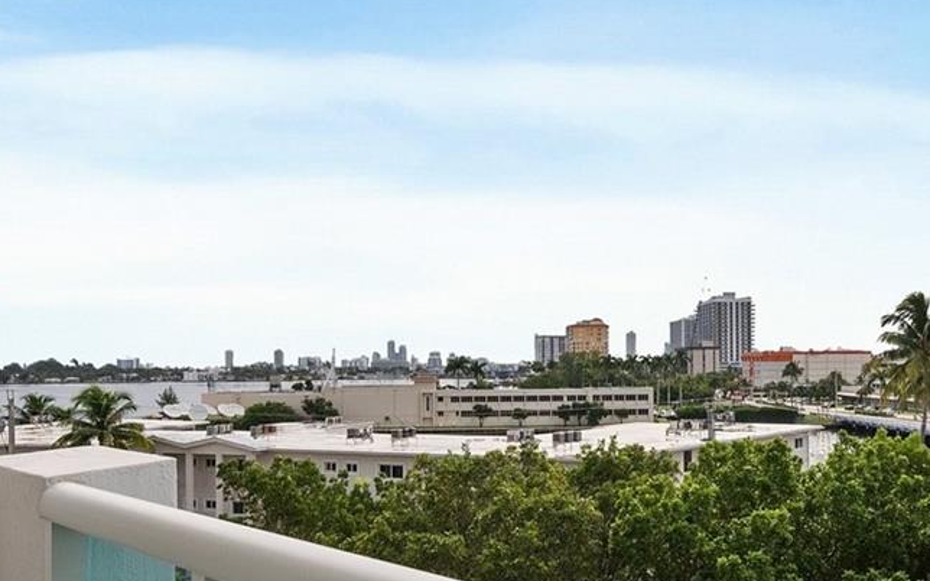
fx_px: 963
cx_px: 565
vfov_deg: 33.5
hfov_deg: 51.2
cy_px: 321
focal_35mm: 38
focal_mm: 10
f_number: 8
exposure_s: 1/400
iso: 200
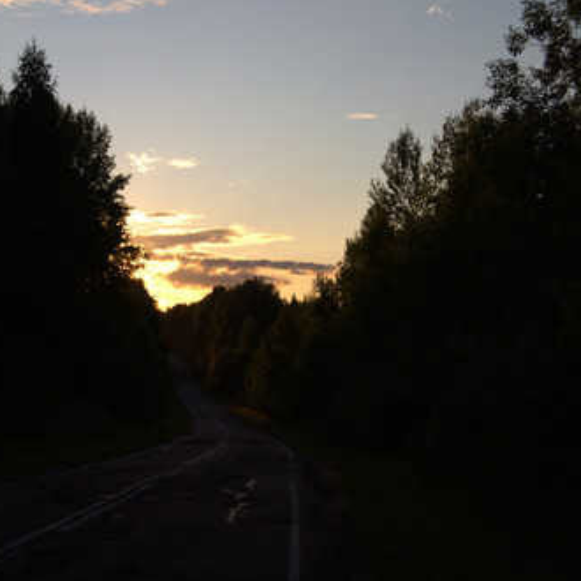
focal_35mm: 68
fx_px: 1285
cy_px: 290
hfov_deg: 25.3
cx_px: 190
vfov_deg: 25.5
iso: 200
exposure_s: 1/640
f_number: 7.1
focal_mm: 35
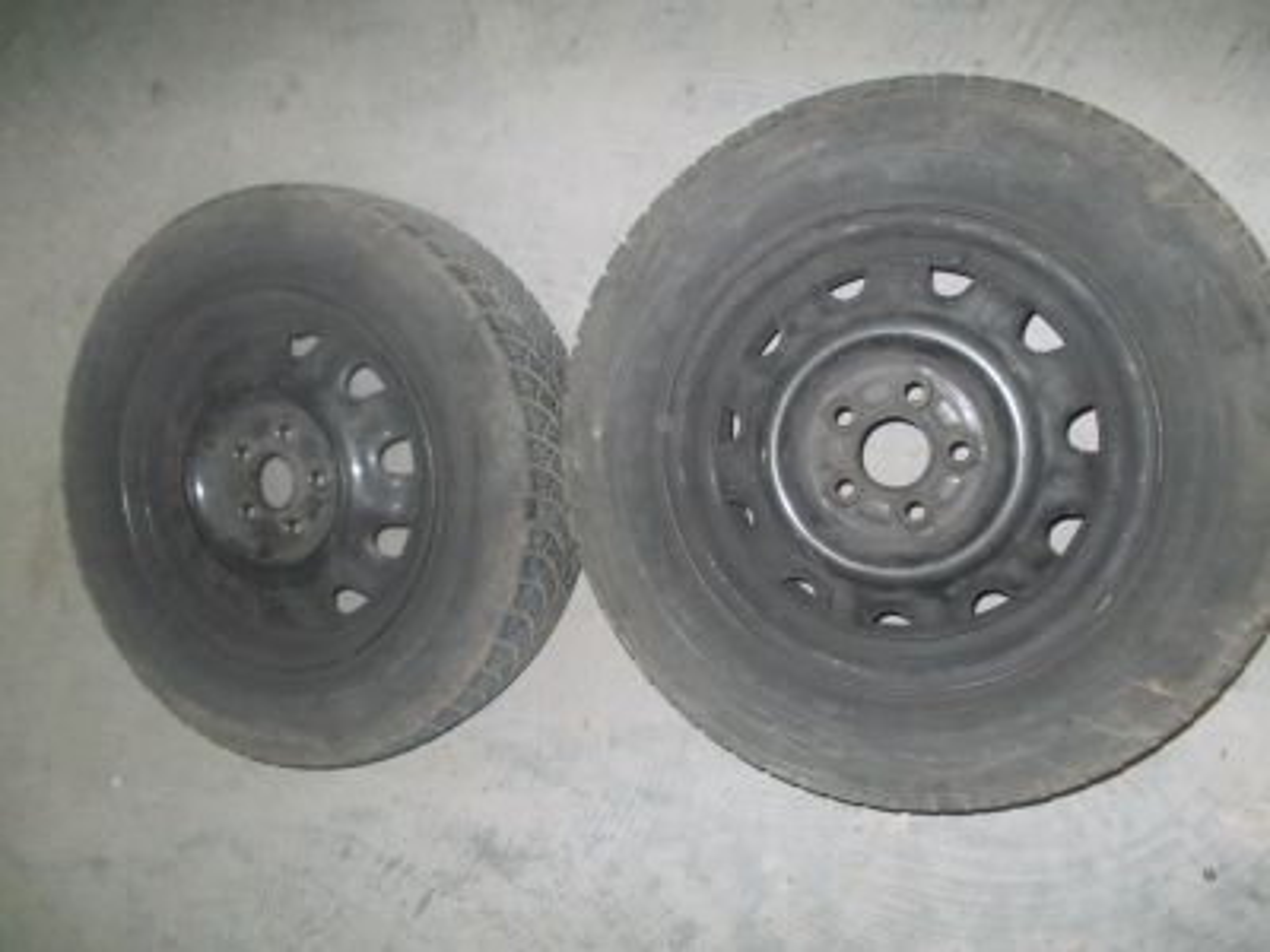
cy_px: 476
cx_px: 635
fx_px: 1027
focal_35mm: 28
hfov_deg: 63.4
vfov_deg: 49.7
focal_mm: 4
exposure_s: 1/25
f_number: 2.7
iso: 200
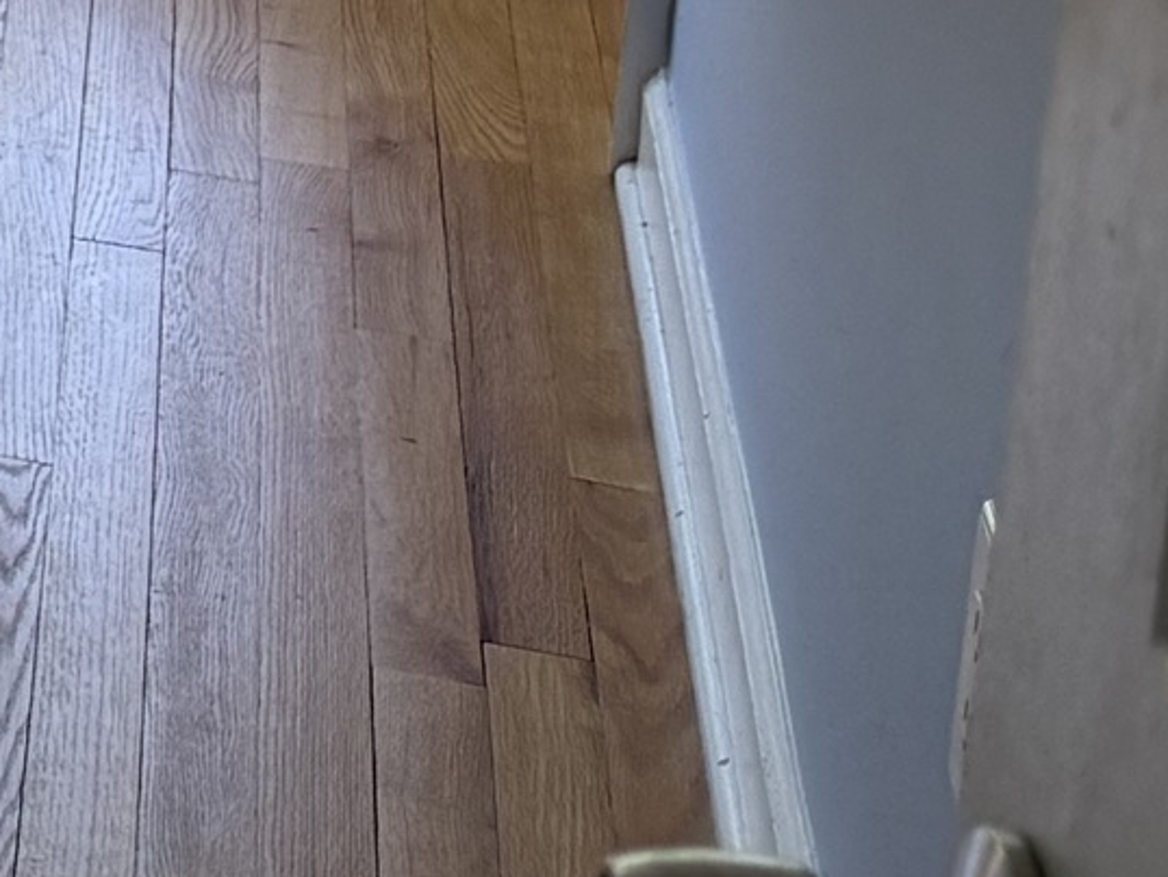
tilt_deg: -10.1
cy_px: -1077
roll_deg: -0.3
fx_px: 4625
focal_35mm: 137
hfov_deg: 11.6
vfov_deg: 9.8
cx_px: -1698
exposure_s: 1/237
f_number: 1.78
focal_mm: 6.76
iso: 125
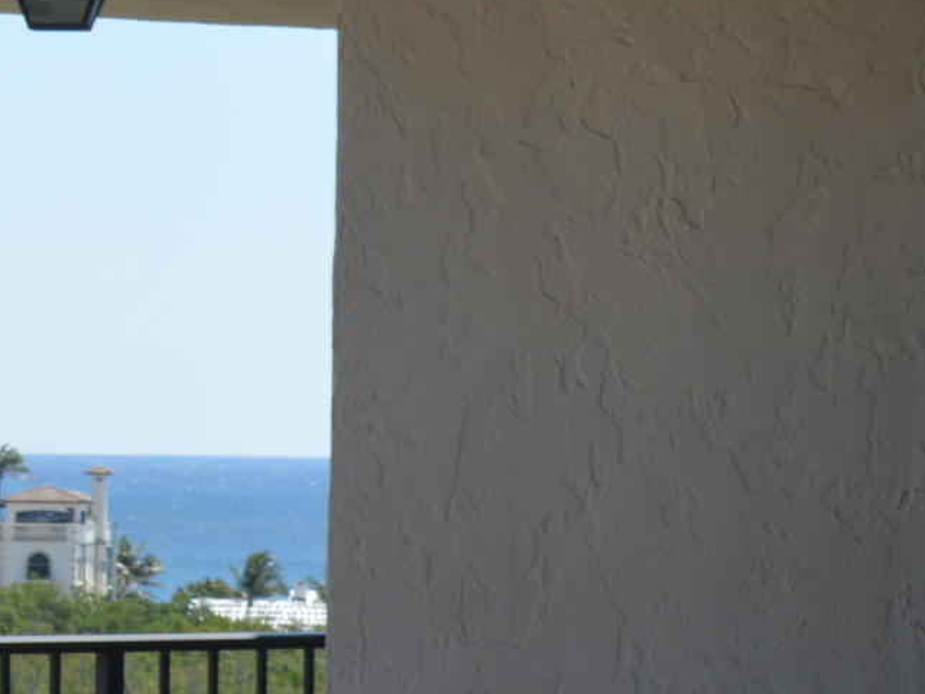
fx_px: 6493
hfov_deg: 7.9
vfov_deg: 6.1
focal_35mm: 243
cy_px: 818
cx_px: -736
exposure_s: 1/200
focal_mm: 36
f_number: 7.1
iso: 100
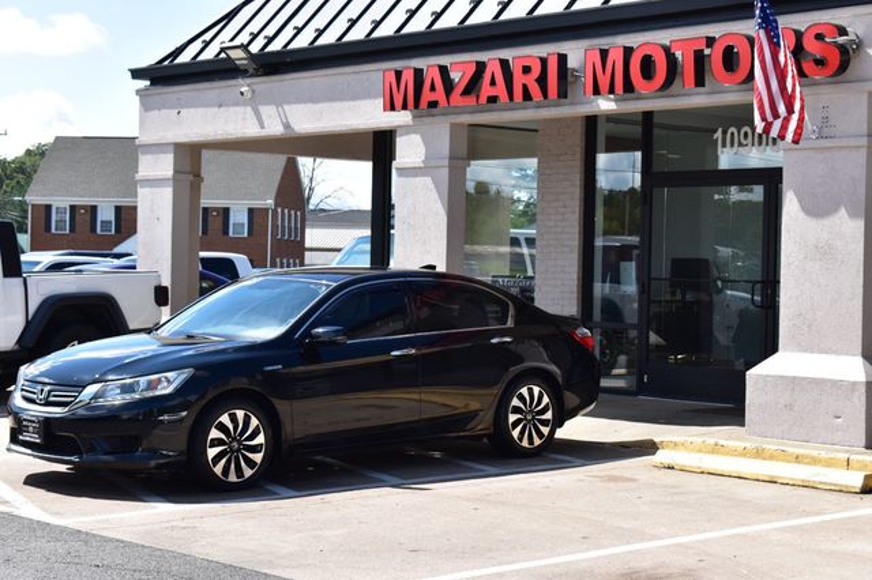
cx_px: 436
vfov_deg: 18.9
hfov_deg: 28.1
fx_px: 1743
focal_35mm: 72
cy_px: 290
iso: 400
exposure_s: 1/400
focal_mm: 48
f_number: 11
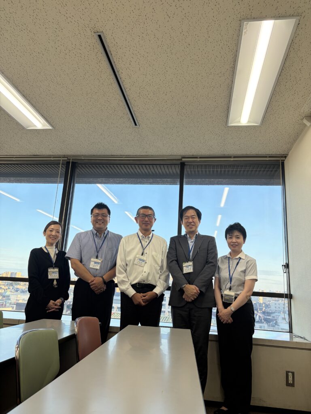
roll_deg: -2.6
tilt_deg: +14.2
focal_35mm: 26
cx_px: 156
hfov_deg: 53.1
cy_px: 207
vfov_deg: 67.3
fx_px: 311
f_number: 1.6
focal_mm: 5.96
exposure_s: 1/154
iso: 40
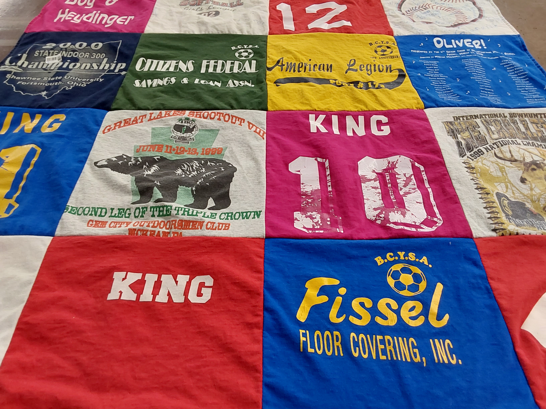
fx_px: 442
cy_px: 204
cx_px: 273
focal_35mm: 28
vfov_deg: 49.7
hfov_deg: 63.4
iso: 100
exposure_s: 1/50
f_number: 1.9
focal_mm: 2.91
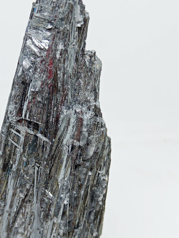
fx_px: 476
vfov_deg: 28.1
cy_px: 132
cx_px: 51
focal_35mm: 69
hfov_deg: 21.2
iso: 232
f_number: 1.9
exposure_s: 1/100
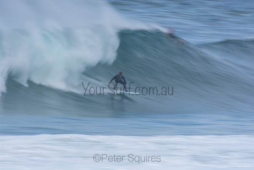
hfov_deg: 2.7
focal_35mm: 750
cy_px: 85
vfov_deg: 1.8
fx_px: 5293
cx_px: 127
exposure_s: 1/25
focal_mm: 500
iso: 100
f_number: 25
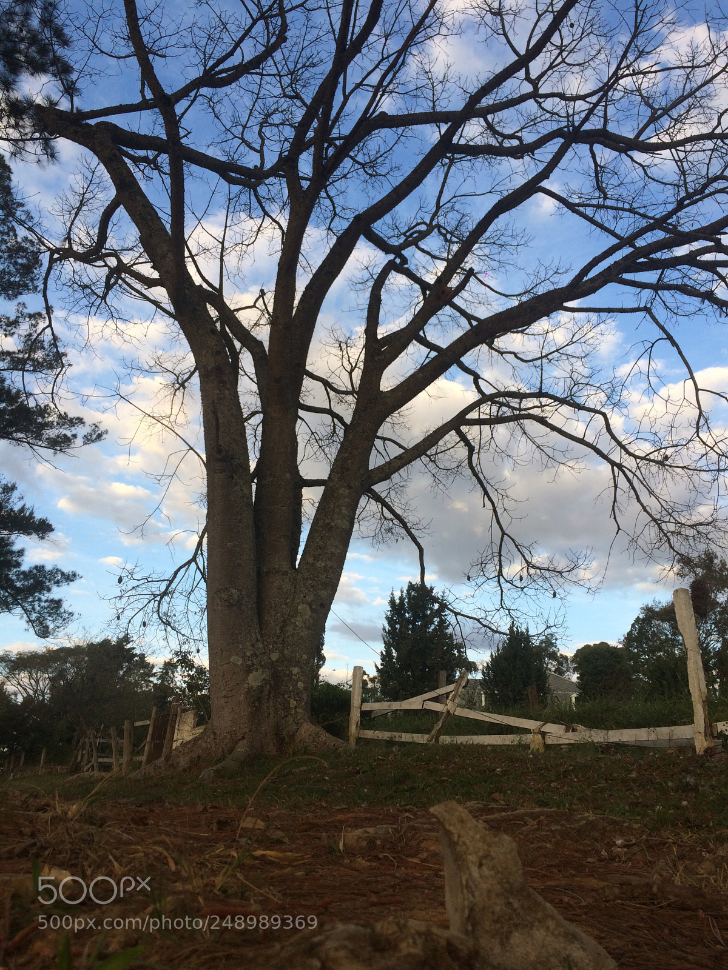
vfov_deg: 61.7
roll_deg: -1.2
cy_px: 485
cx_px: 364
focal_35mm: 29
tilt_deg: +20.5
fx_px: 813
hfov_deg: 48.2
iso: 32
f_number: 2.2
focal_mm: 4.15
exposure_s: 1/477
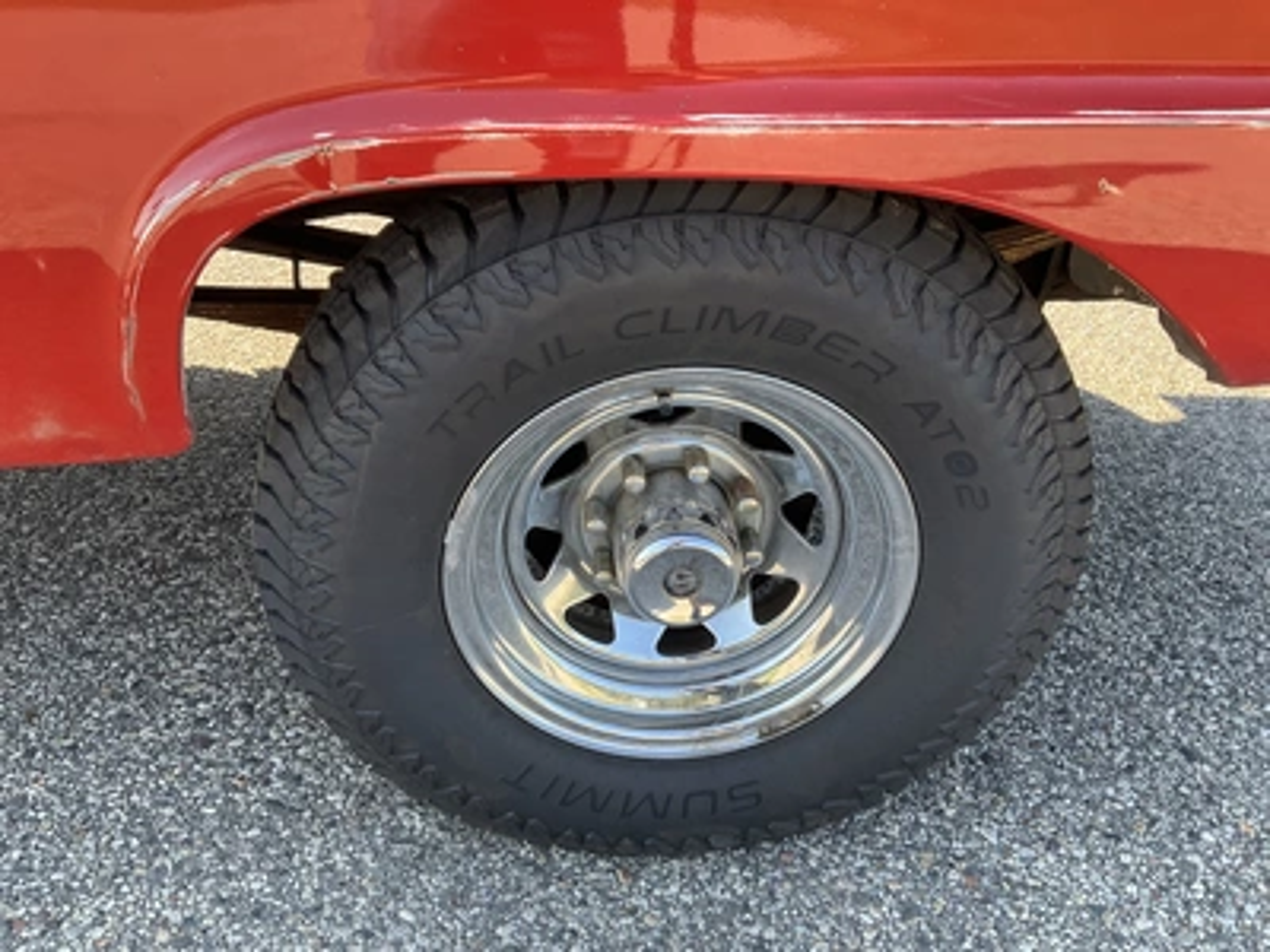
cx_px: 635
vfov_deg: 48.2
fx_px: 1064
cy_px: 476
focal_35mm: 29
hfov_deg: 61.7
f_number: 1.8
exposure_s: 1/128
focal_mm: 3
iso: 25
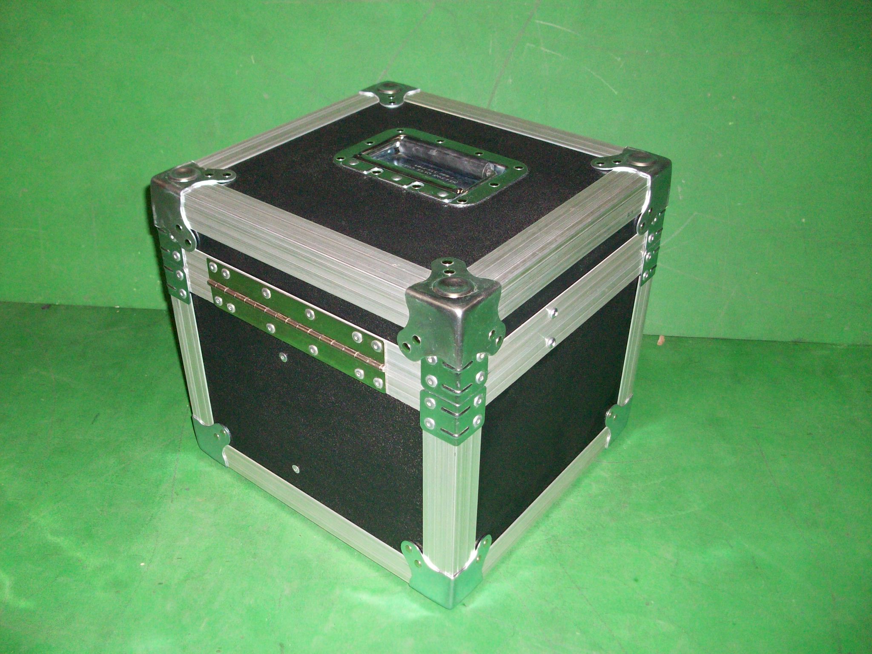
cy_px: 327
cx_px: 436
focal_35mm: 34
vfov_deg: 41.8
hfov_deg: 54.0
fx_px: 856
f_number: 2.8
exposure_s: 1/60
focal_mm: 5.7
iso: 160
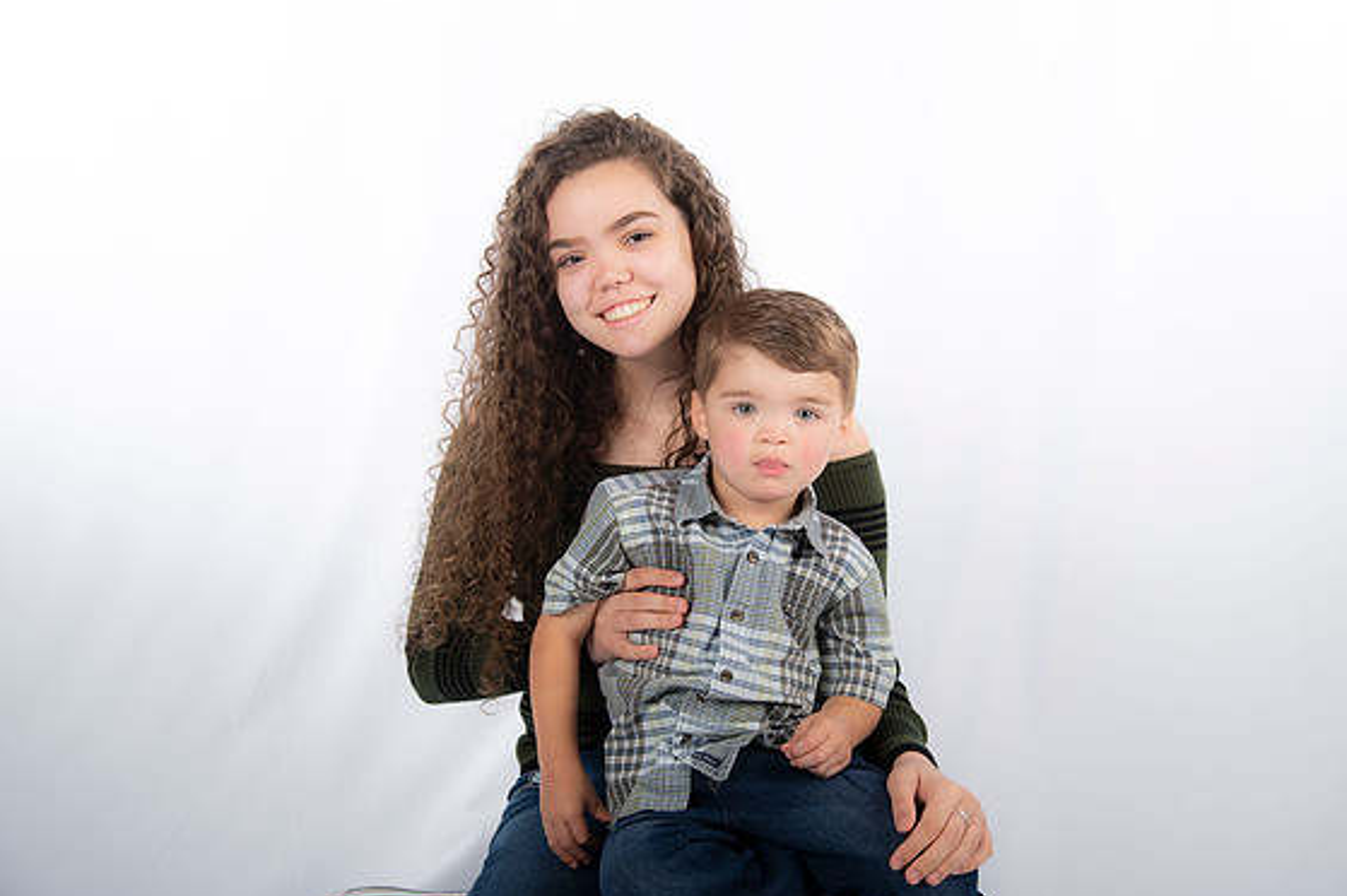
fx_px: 2019
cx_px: 696
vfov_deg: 25.0
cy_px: 448
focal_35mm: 54
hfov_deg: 36.9
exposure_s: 1/200
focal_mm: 52
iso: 100
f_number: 5.6
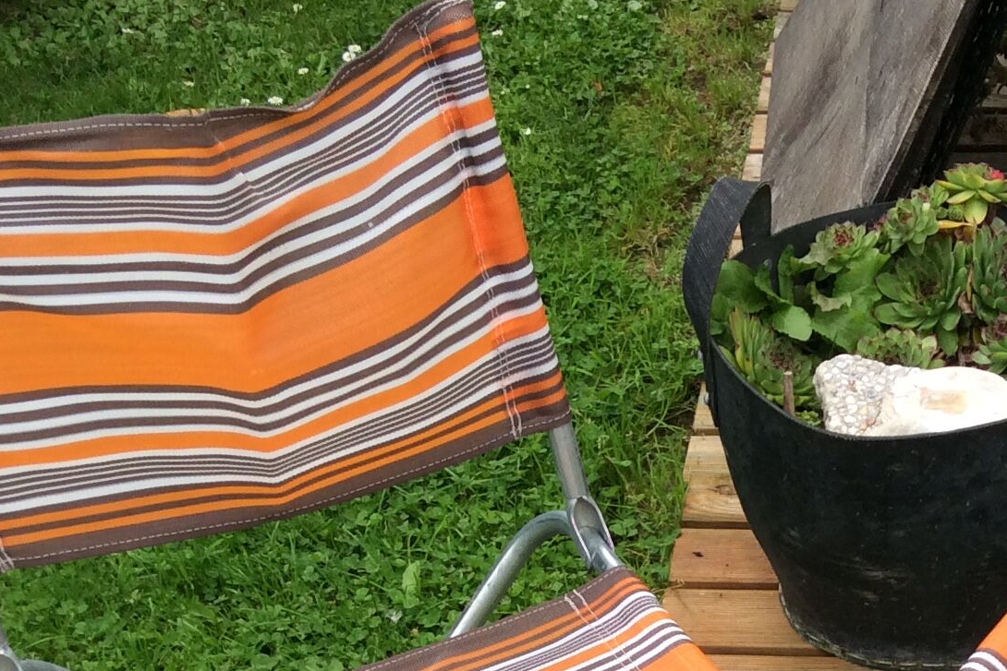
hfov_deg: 25.0
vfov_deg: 16.7
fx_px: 2210
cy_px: 737
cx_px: 868
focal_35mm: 79
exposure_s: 1/406
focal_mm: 3.3
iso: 32
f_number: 2.4
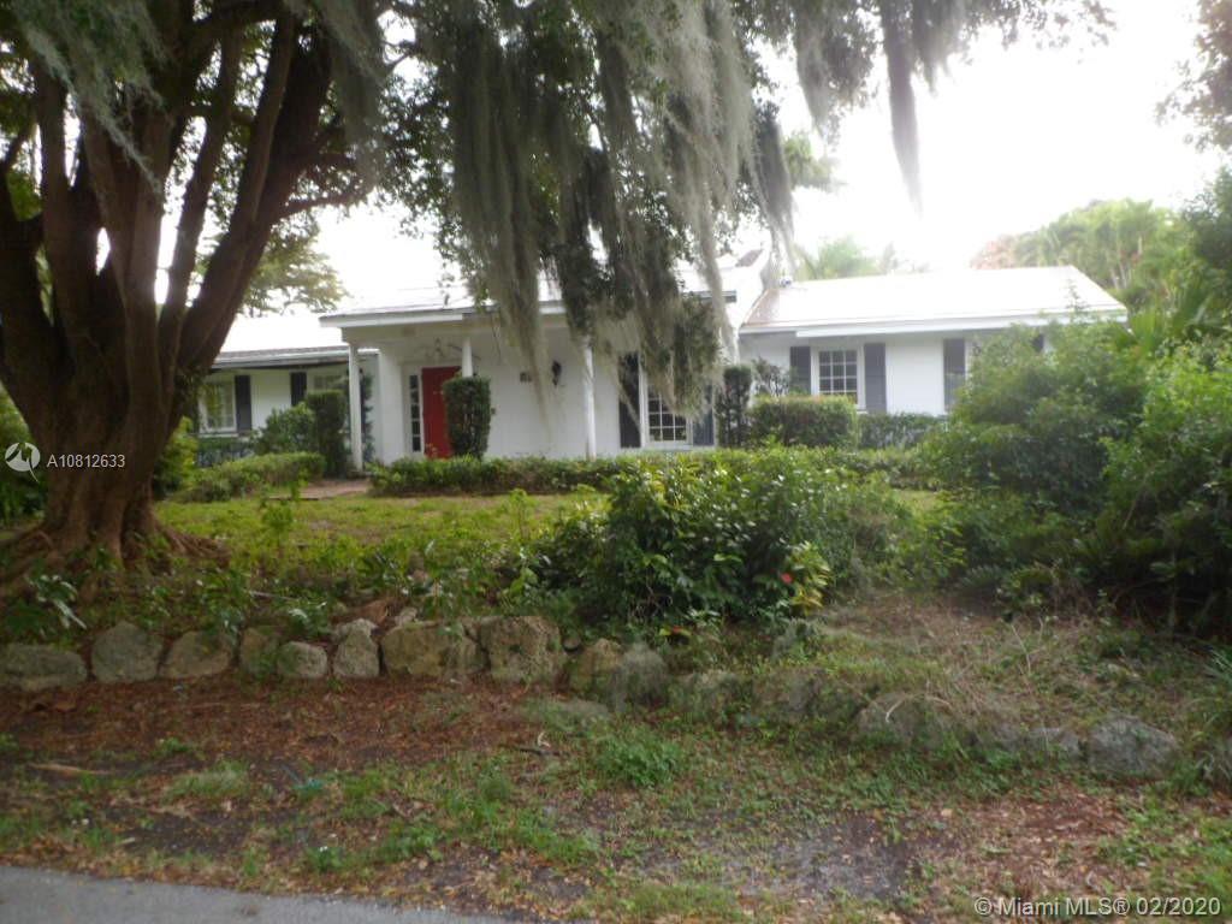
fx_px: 961
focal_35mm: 27
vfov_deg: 51.4
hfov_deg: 65.3
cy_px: 462
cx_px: 616
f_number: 3.3
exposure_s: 1/125
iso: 120
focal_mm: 4.9
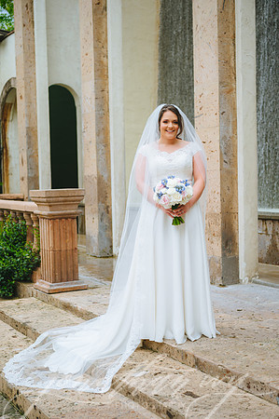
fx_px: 606
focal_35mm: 52
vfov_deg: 38.2
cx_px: 140
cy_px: 210
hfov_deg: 25.9
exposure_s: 1/500
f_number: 2.8
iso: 125
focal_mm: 52
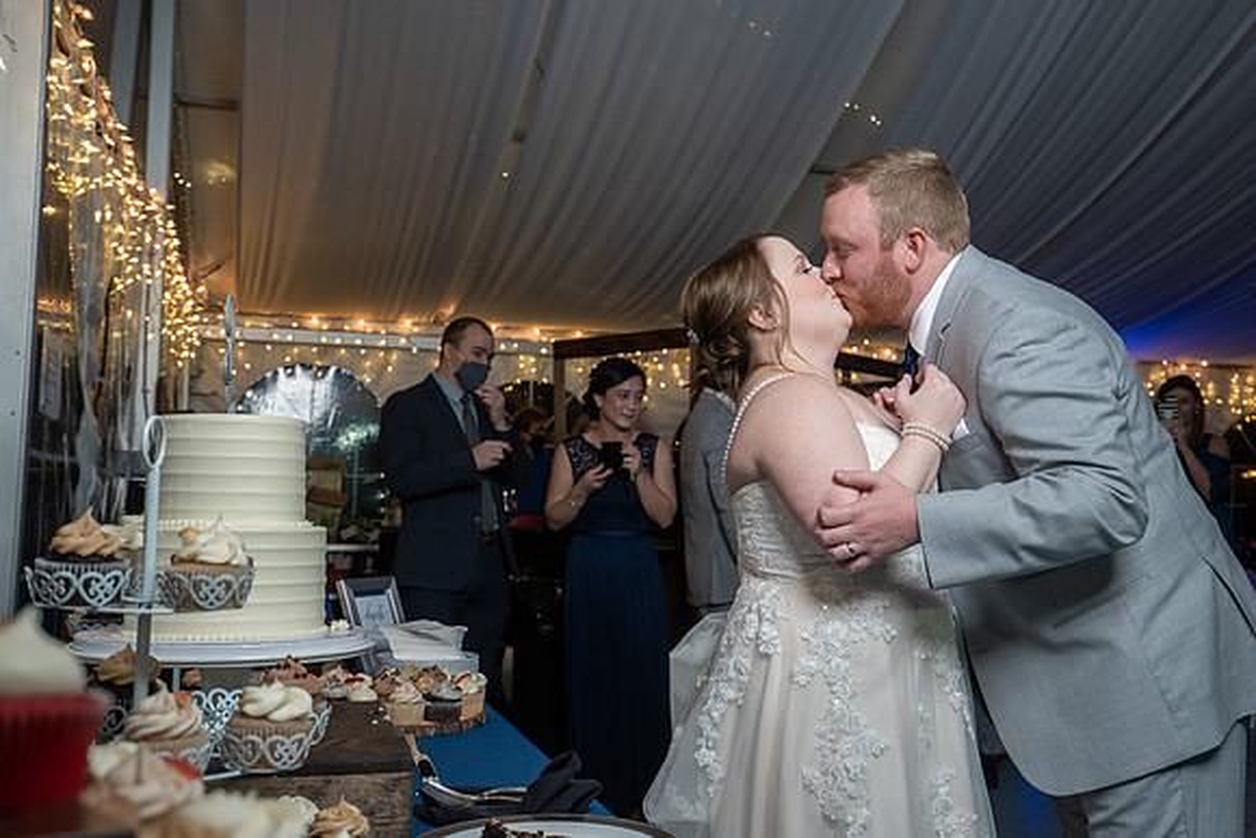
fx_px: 1345
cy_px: 441
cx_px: 656
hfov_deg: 50.0
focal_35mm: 39
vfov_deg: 34.6
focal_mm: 34
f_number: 5.6
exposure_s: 1/250
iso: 2000
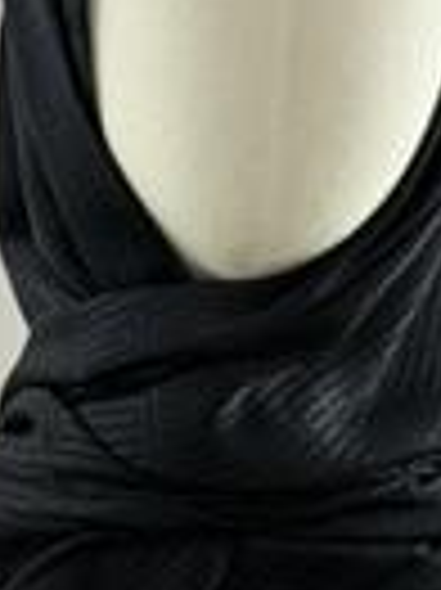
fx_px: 3335
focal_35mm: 196
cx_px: 198
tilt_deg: -0.3
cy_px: 651
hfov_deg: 7.6
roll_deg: -0.3
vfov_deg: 10.0
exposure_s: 1/50
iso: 100
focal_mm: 6.76
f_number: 1.78
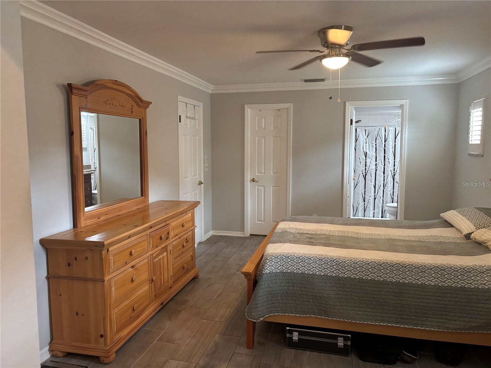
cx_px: 246
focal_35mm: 26
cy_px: 184
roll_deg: +1.0
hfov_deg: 67.3
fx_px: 369
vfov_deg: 53.1
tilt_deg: -5.8
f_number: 1.6
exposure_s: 1/60
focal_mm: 5.96
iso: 320
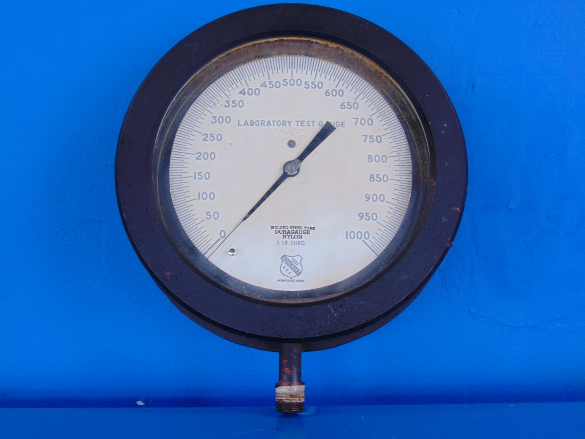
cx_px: 292
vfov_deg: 29.1
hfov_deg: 38.2
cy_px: 220
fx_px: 845
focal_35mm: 50
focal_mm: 9
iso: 80
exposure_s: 1/30
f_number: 3.5
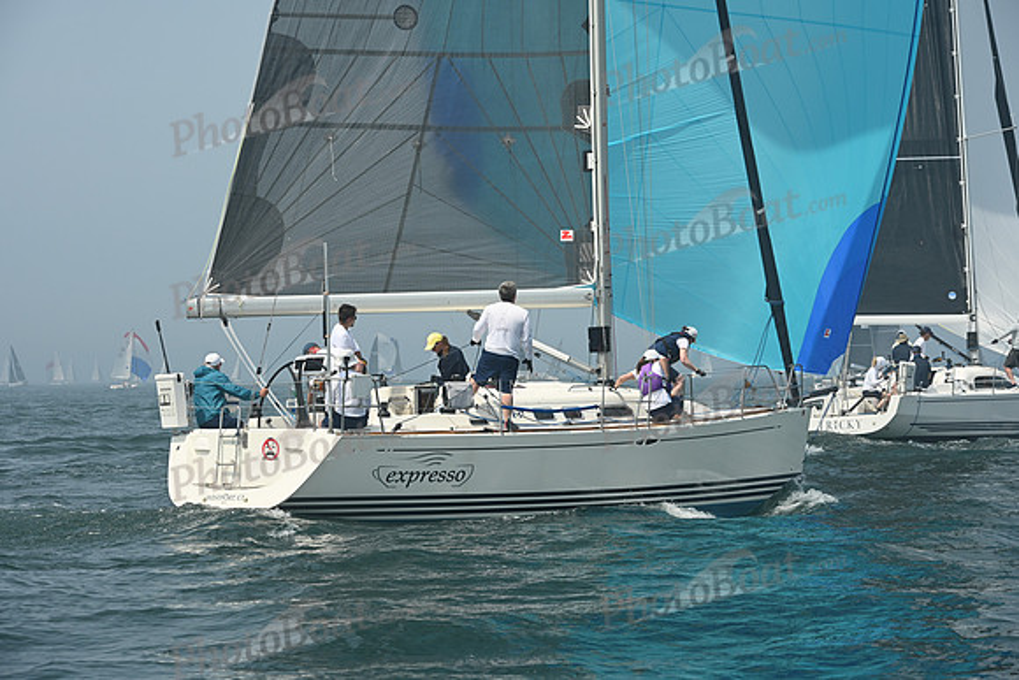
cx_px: 510
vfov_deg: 11.4
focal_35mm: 120
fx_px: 3397
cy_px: 340
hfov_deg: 17.1
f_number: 8
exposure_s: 1/1250
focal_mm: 120
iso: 320
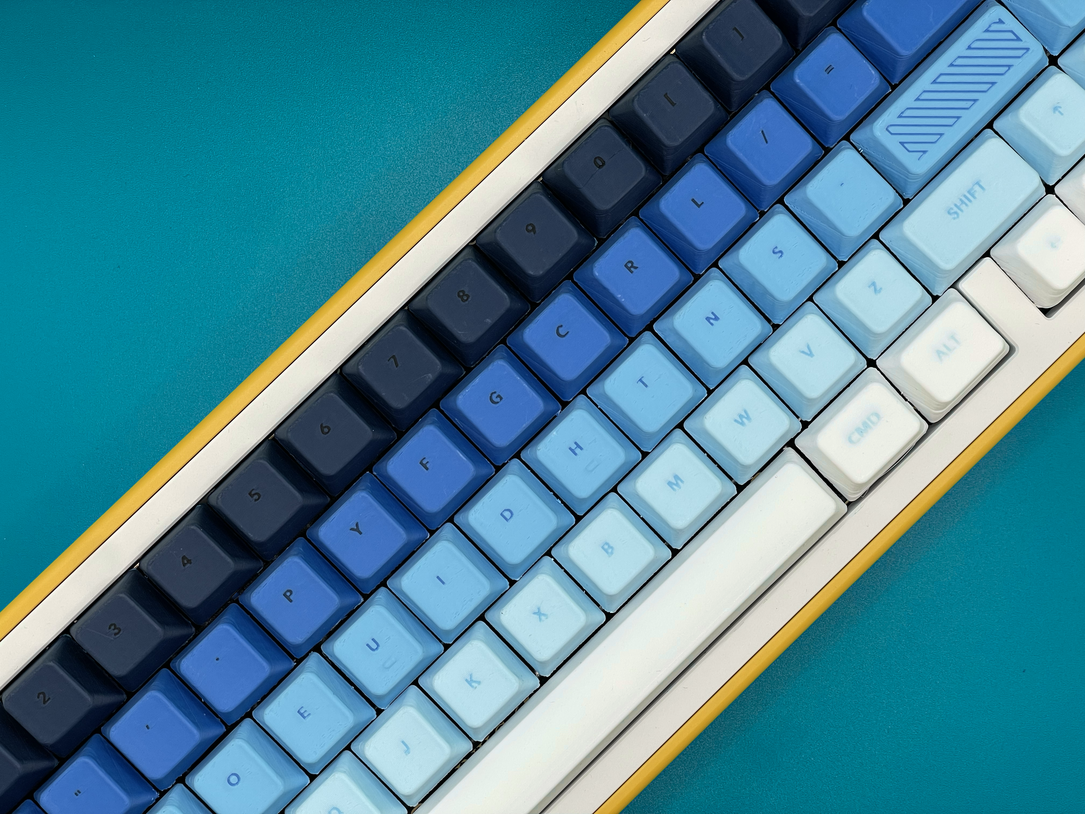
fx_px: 1630
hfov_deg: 36.8
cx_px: 542
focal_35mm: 52
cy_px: 407
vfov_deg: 28.0
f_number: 2
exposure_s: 1/99
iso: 32
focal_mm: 6
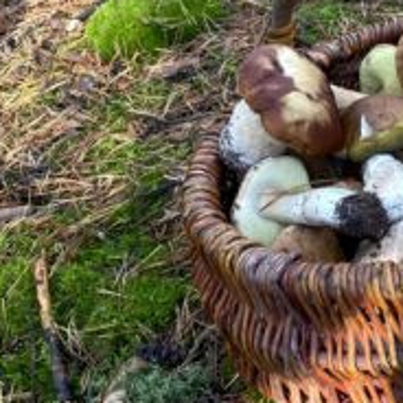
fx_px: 659
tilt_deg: -40.8
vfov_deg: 34.0
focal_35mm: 50
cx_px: 412
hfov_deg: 31.3
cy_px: 180
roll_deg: +4.0
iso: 125
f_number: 1.8
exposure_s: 1/121
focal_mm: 4.25
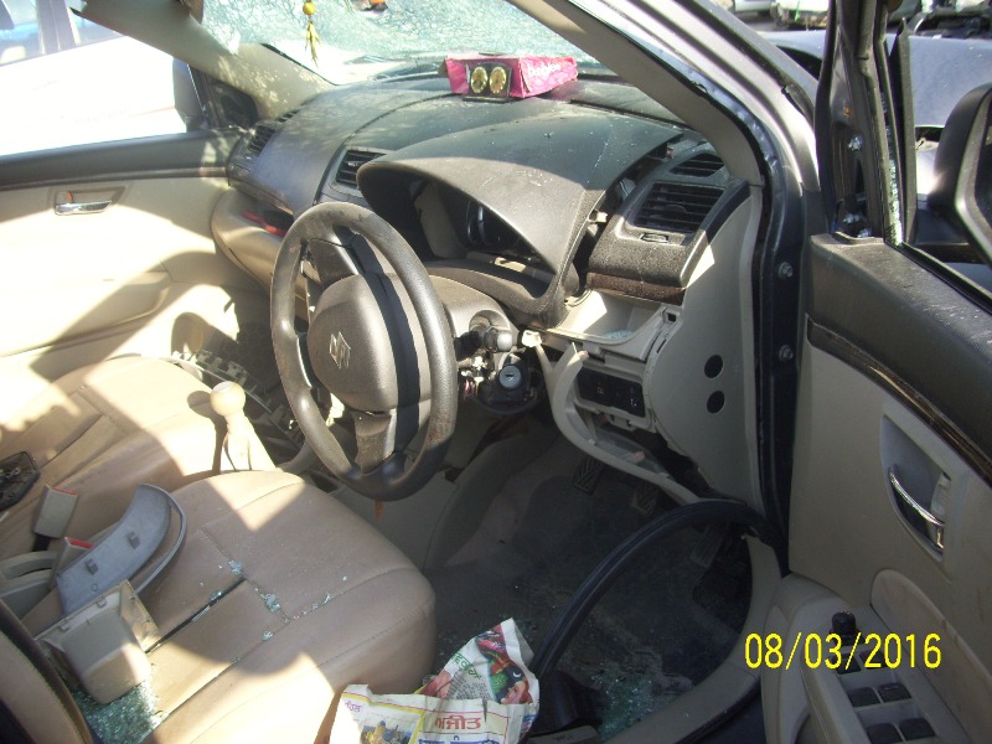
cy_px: 372
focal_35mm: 34
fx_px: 974
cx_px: 496
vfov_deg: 41.8
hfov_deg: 54.0
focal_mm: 5.7
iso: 80
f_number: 2.9
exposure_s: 1/160
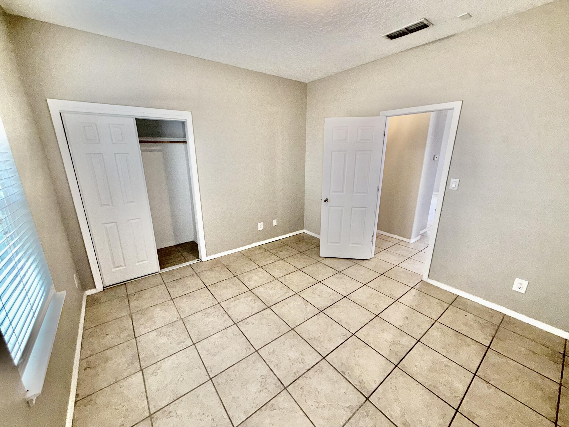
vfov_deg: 85.7
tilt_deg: -15.7
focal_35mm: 14
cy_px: 214
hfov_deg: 102.1
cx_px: 284
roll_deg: -0.8
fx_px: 230
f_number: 2.2
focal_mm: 2.22
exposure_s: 1/60
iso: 80
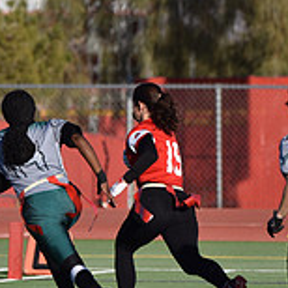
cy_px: 165
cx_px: 105
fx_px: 6533
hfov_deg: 2.5
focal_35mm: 694
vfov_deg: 2.5
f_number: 5.6
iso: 110
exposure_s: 1/1000
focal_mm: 280
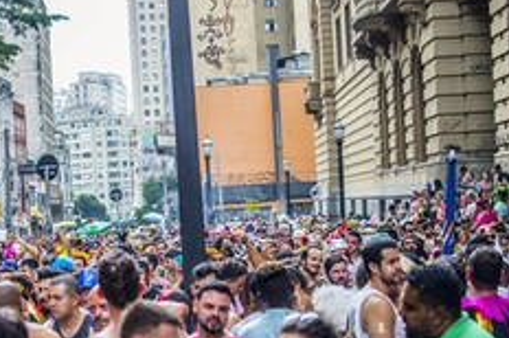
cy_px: 266
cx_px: 128
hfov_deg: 29.2
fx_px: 960
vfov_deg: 19.8
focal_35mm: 68
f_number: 1.8
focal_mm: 35
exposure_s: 1/500
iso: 1600
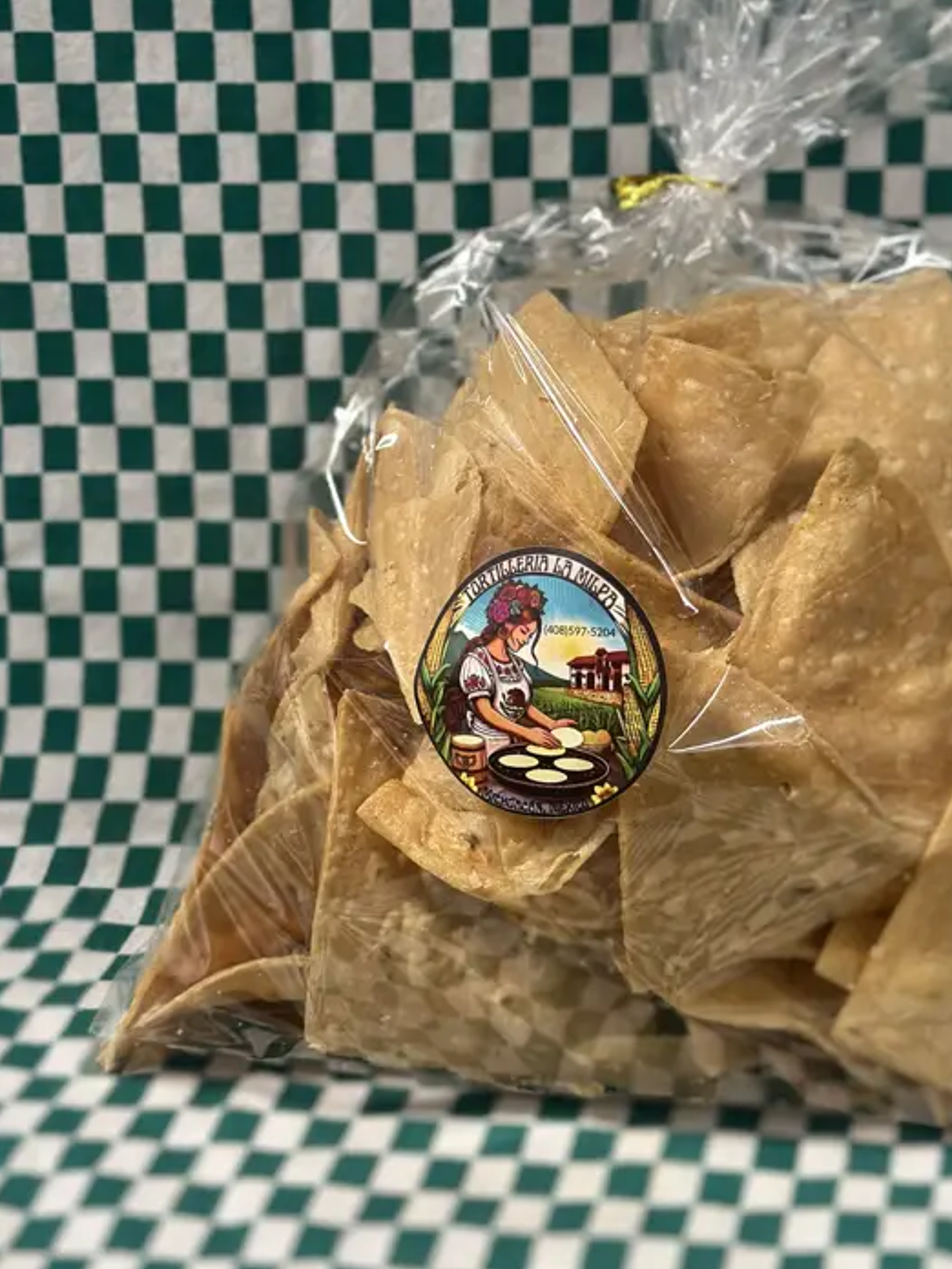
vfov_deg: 28.1
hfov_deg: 21.2
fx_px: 2530
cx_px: 667
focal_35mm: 69
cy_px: 487
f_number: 1.78
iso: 160
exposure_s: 1/60
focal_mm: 6.86
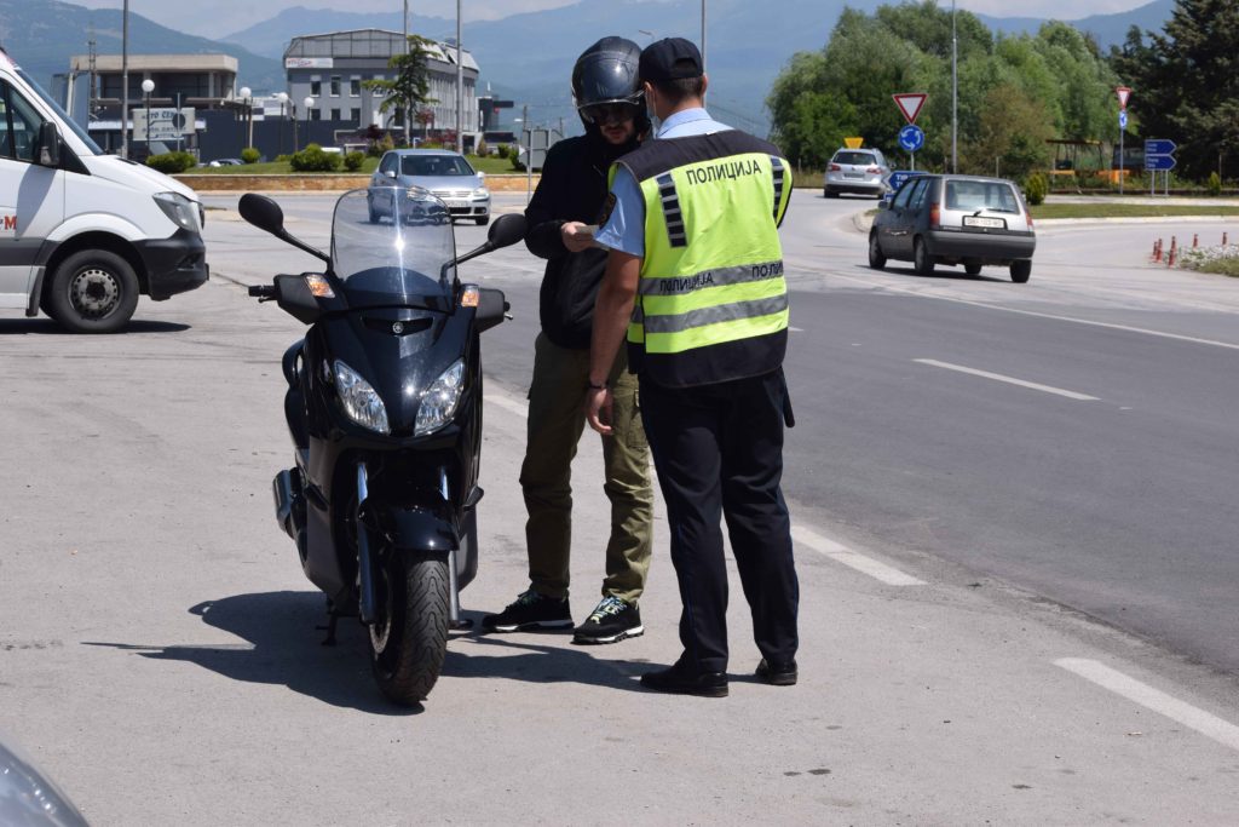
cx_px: 620
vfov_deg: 16.6
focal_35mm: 82
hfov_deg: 24.6
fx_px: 2840
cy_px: 414
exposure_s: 1/640
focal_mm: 55
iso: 200
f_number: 8
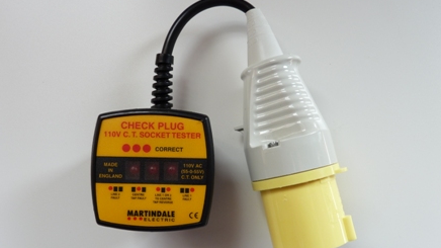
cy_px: 139
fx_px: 327
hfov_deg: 67.9
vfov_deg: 41.4
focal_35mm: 28
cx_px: 220
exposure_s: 1/50
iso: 80
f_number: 3.3
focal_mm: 4.1
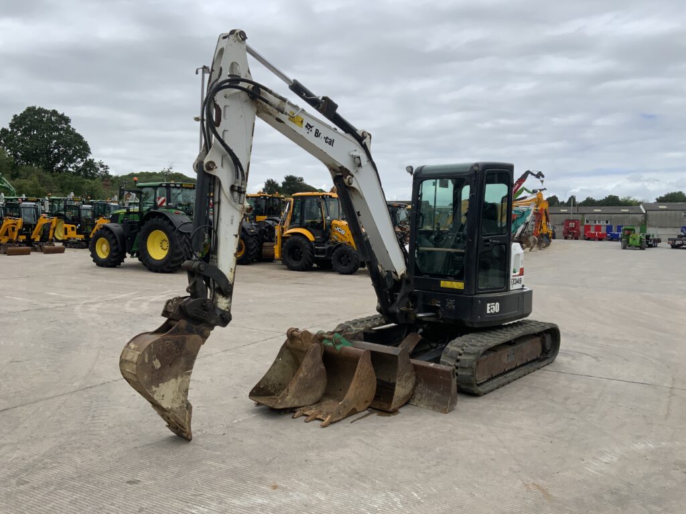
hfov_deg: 61.7
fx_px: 575
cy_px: 257
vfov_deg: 48.2
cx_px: 343
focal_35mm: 29
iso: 16
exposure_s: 1/2427
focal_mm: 3
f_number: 1.8
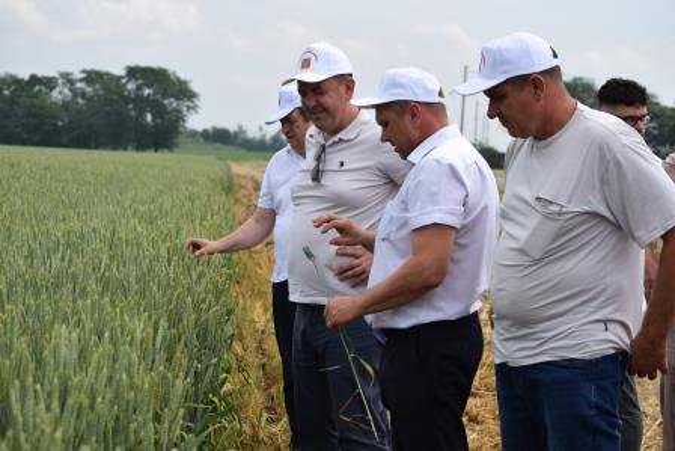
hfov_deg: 20.0
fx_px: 1913
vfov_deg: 13.4
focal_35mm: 102
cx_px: 338
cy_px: 226
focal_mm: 68
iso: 200
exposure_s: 1/800
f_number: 7.1
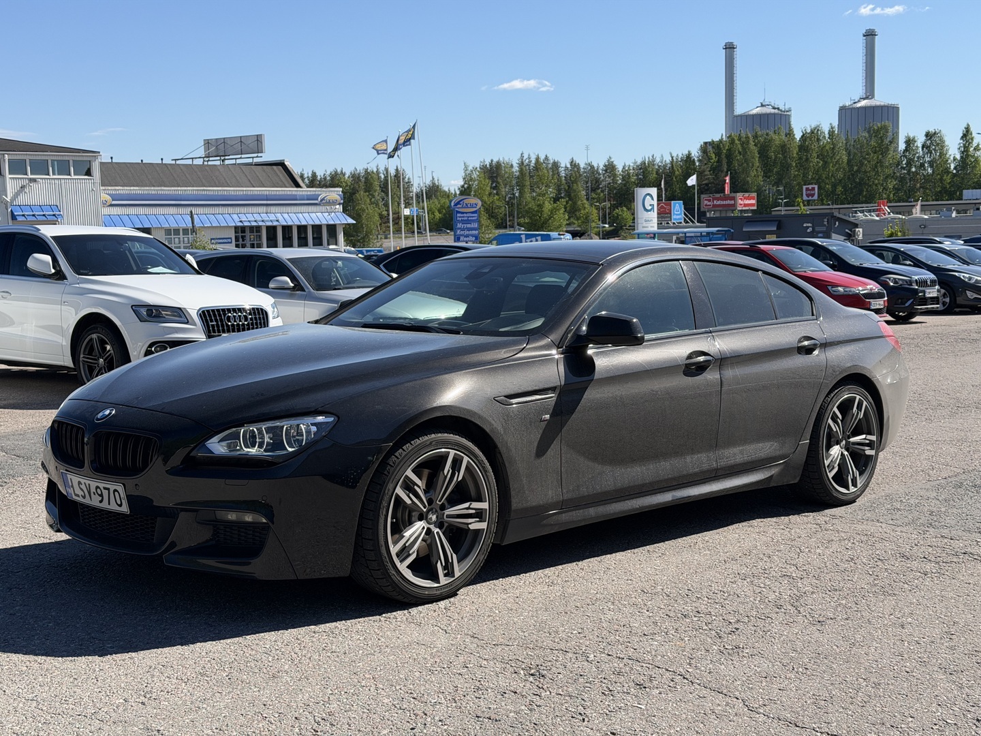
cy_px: 368
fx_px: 1360
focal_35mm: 48
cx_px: 490
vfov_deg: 30.3
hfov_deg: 39.7
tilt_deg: -5.0
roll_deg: +1.0
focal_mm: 6.76
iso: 64
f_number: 1.78
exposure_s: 1/3891
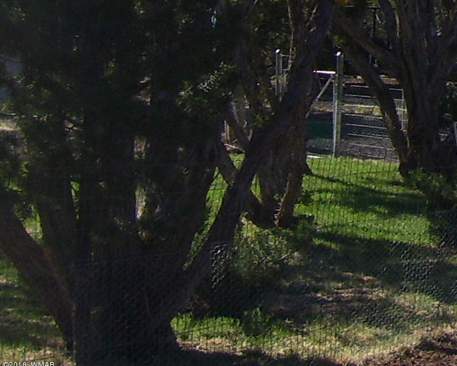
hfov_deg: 11.8
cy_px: -224
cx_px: 835
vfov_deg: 9.9
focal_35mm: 150
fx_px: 2029
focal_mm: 7
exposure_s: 1/250
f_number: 5.6
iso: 80
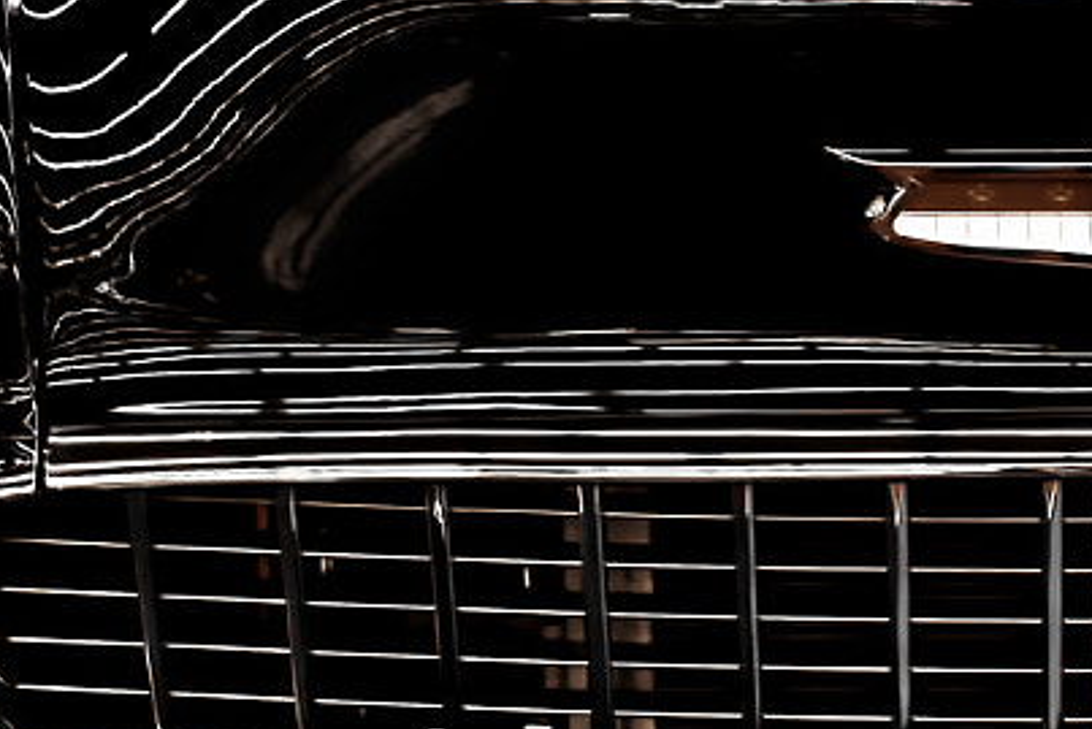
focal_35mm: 139
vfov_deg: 9.8
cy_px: 24
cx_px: 1146
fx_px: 4218
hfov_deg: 14.5
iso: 2000
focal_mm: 35
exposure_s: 1/40
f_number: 3.5
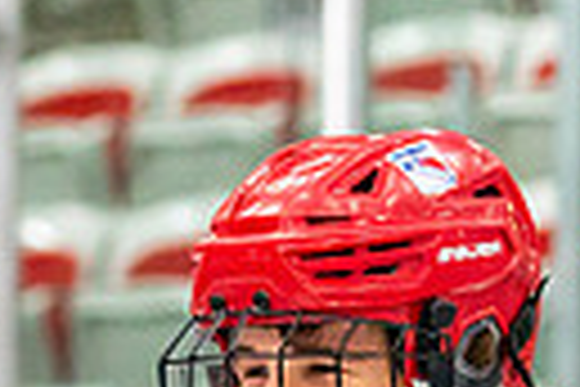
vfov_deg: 3.6
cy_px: 676
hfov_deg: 5.5
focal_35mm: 376
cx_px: -137
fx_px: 6057
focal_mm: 70
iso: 3200
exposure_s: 1/1250
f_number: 2.8
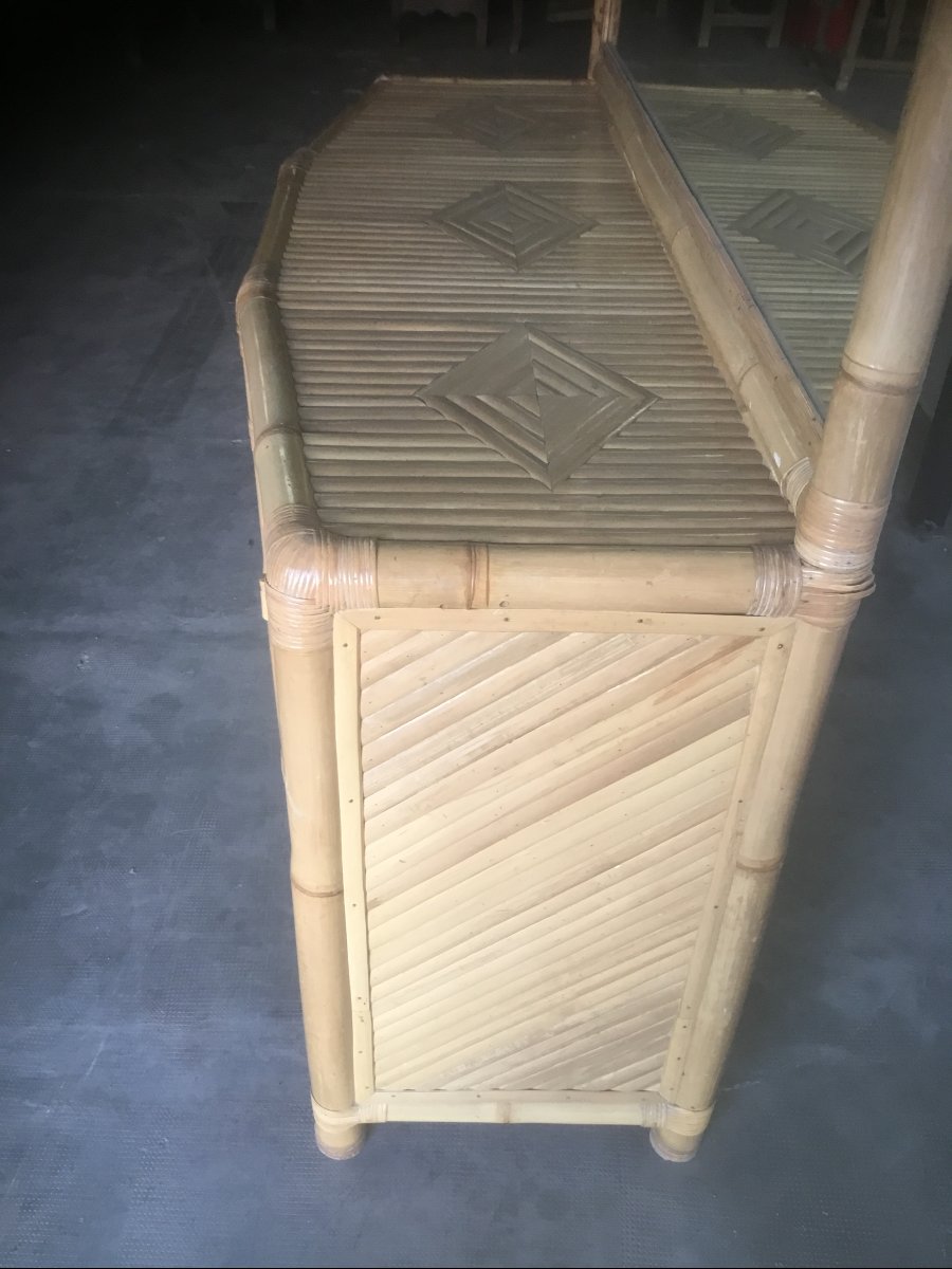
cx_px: 476
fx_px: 1137
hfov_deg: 45.4
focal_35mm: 31
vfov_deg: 58.4
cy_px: 634
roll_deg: -2.8
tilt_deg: -36.7
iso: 100
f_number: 2.4
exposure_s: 1/33
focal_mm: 3.3
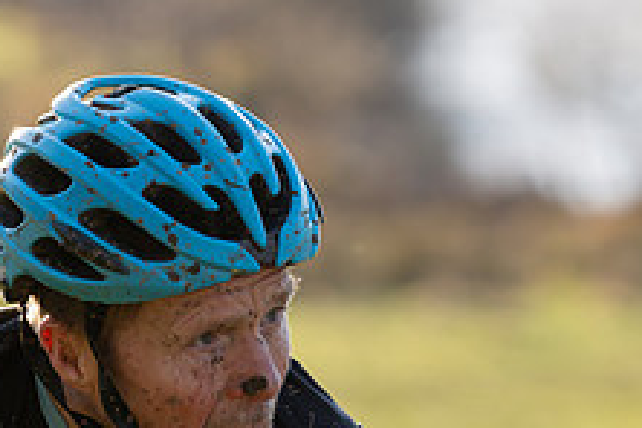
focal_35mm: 376
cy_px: 346
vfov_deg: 3.7
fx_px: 6705
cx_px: 124
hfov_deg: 5.5
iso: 250
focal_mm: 144
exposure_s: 1/500
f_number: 3.5
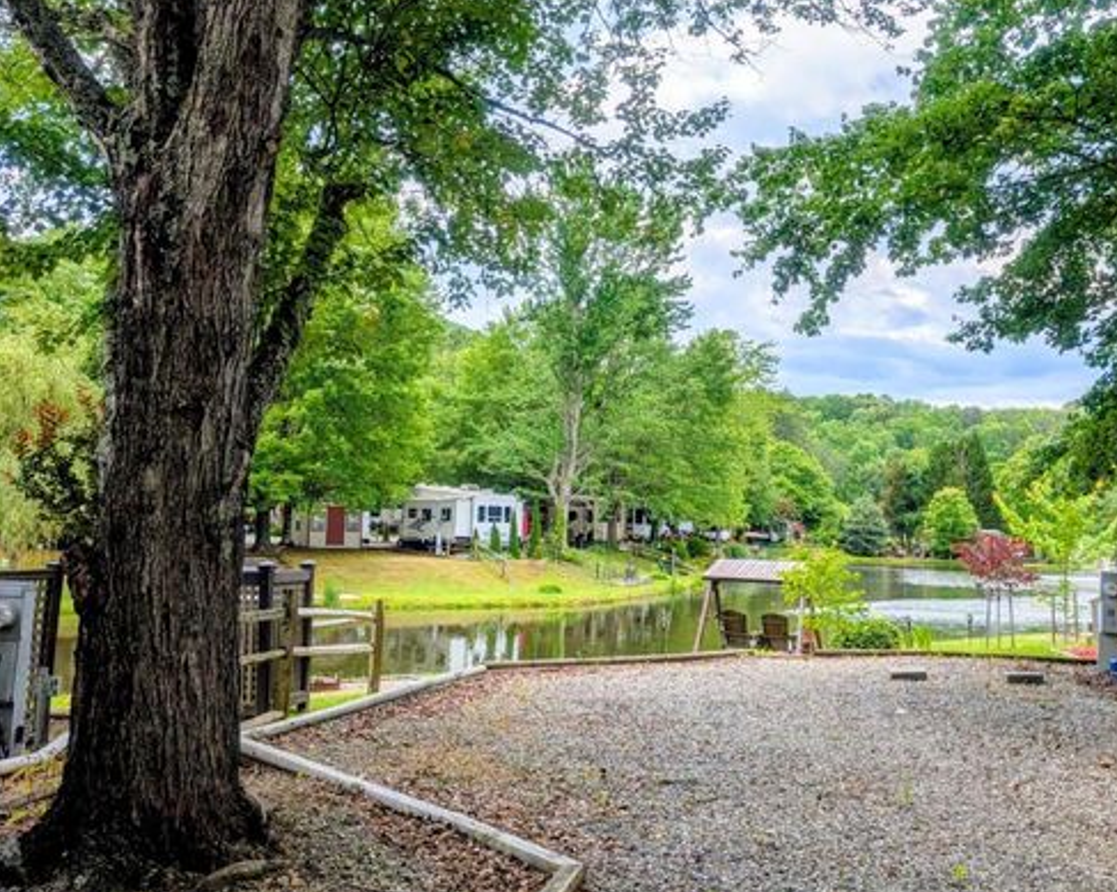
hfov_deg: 55.7
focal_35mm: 32
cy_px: 440
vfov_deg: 45.8
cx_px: 569
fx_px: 1057
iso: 21
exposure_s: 1/1572
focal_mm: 6.9
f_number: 1.68
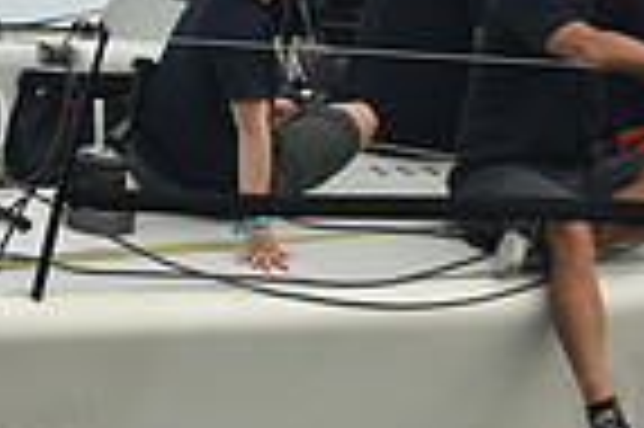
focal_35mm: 284
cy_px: 178
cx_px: 333
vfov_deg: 4.8
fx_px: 5075
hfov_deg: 7.3
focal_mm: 70
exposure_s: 1/640
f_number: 5.6
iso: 250
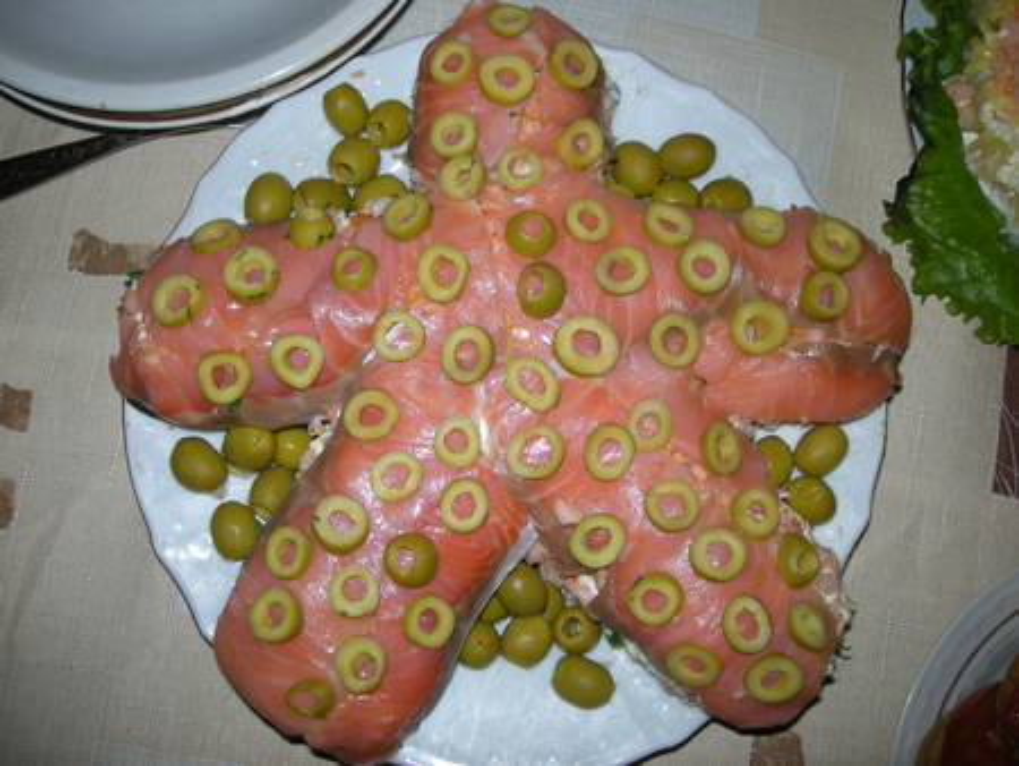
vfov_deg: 40.7
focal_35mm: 35
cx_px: 510
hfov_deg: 52.6
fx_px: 1031
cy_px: 383
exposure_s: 1/60
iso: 50
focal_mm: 5.7
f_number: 5.7
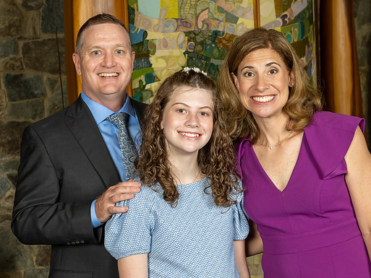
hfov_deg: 20.9
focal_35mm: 94
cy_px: 141
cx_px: 169
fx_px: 1008
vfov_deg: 15.7
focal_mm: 48
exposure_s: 1/200
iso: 640
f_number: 7.1
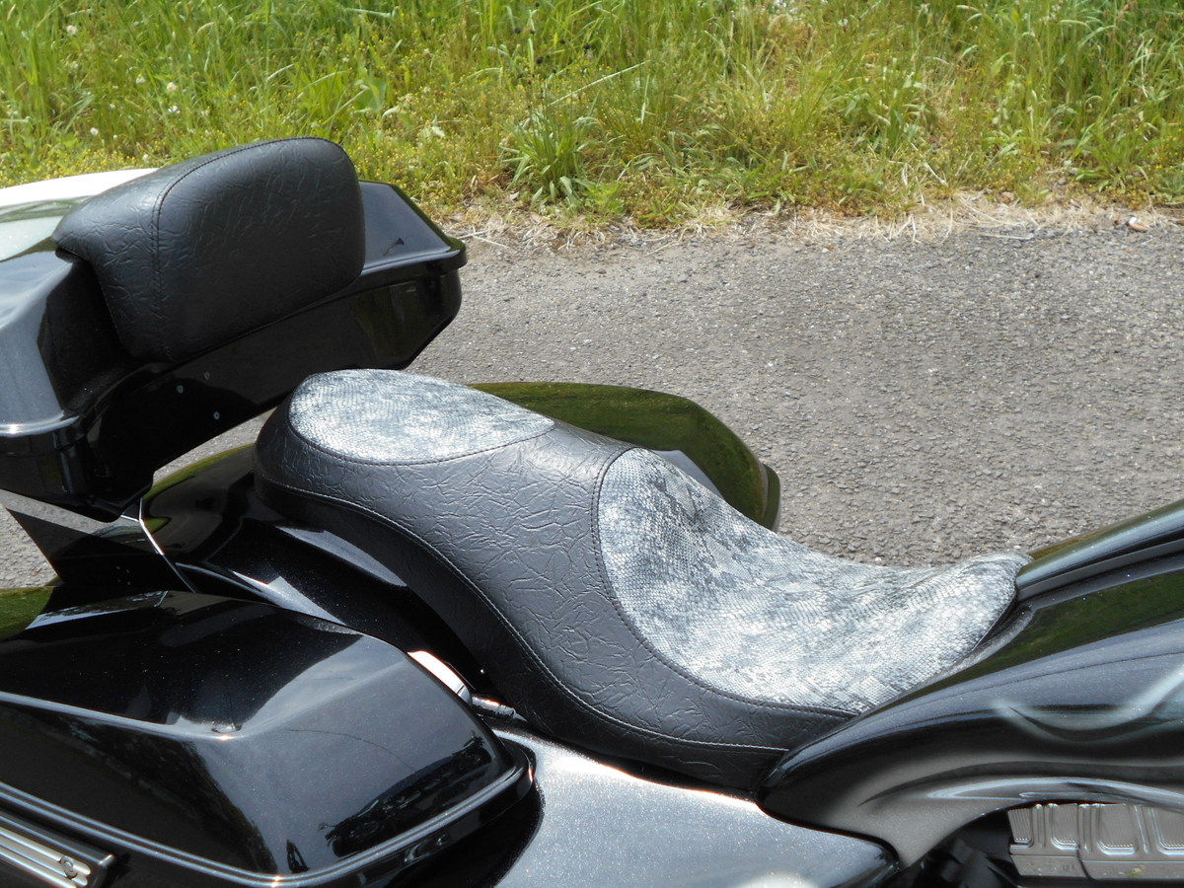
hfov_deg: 38.2
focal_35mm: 50
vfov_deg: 29.1
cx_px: 592
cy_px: 444
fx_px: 1710
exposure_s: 1/320
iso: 80
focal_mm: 8.8
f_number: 4.5
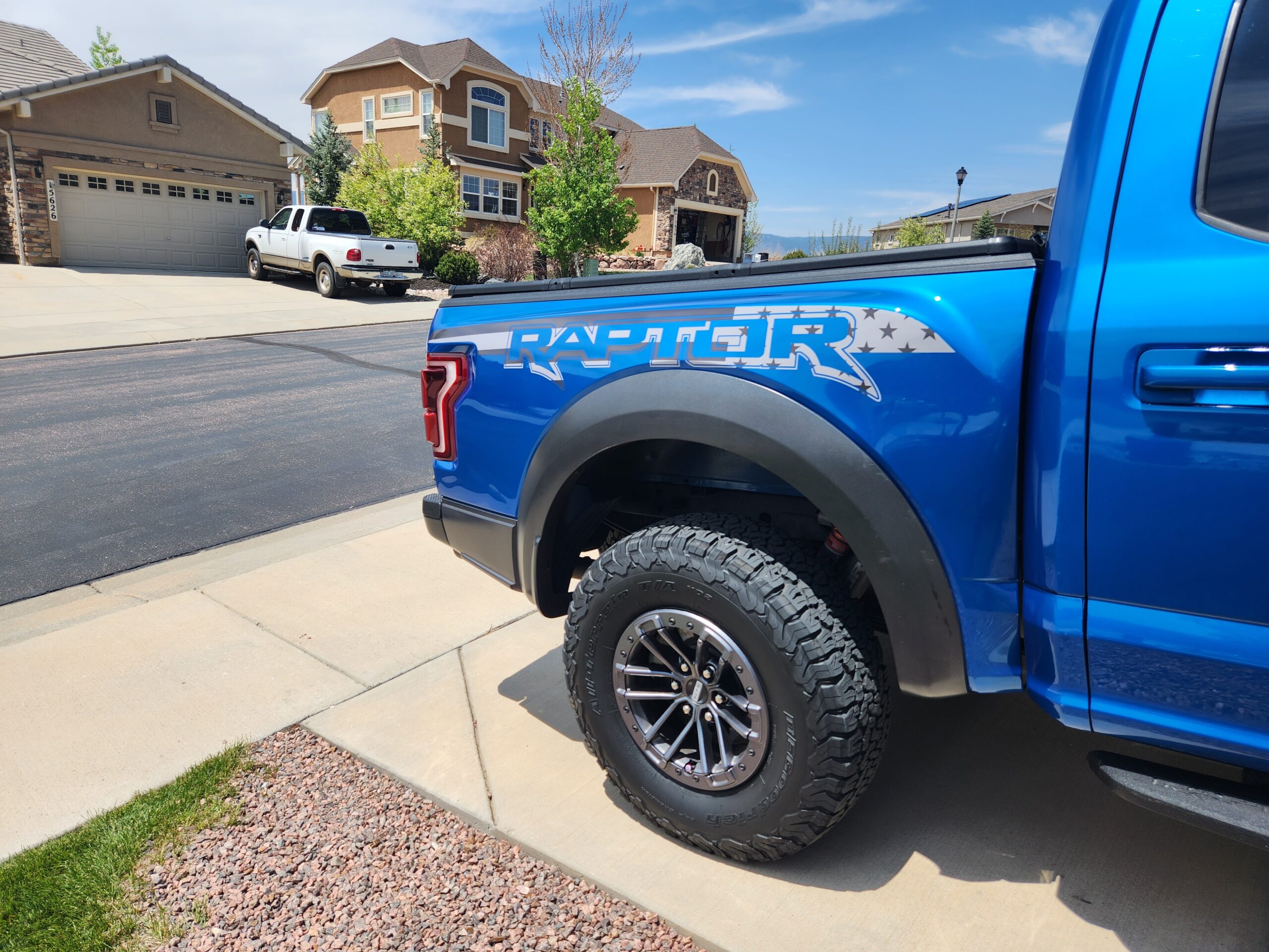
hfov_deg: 73.9
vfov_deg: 58.9
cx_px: 634
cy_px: 476
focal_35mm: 23
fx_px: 843
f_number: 1.8
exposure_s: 1/1576
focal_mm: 5.4
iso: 20
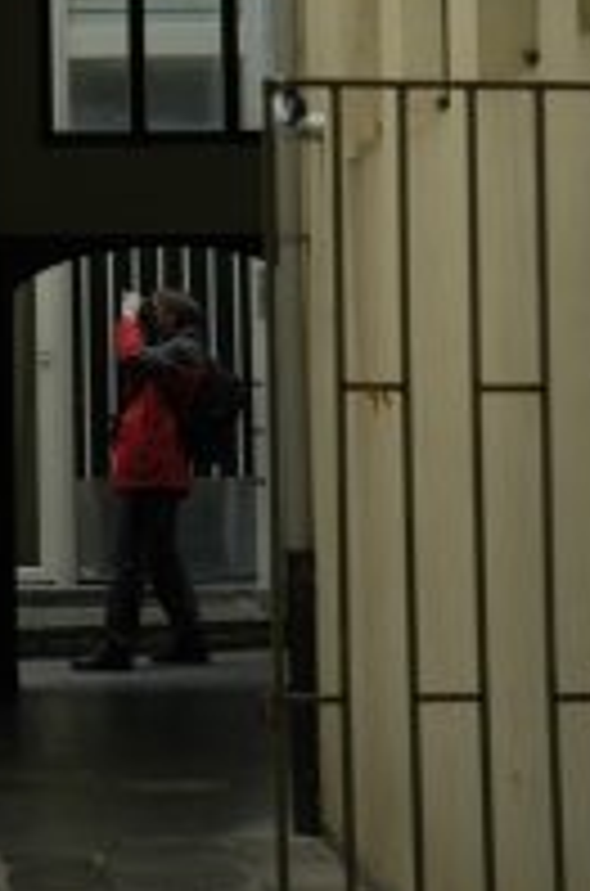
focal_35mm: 182
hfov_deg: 7.5
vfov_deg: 11.2
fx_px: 4497
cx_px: -63
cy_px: -58
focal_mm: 50
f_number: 7.1
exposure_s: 1/100
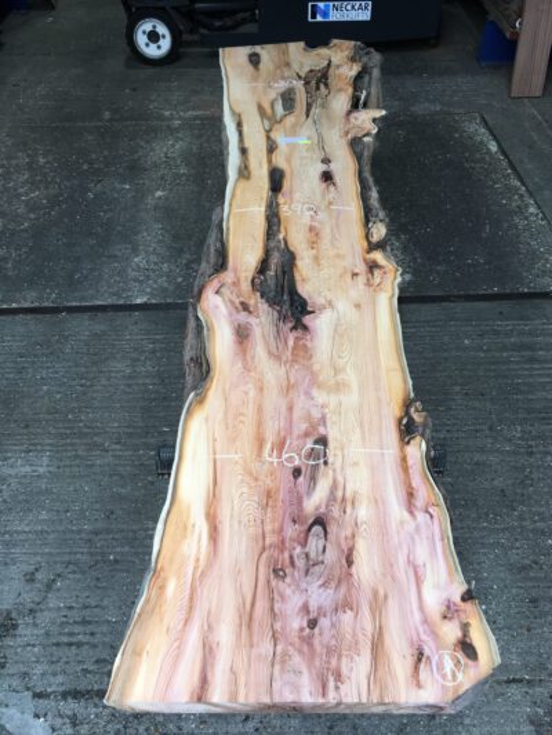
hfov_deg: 48.2
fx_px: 616
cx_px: 276
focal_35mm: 29
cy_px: 368
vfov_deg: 61.6
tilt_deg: -46.0
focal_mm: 4.15
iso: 32
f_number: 2.2
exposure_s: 1/100
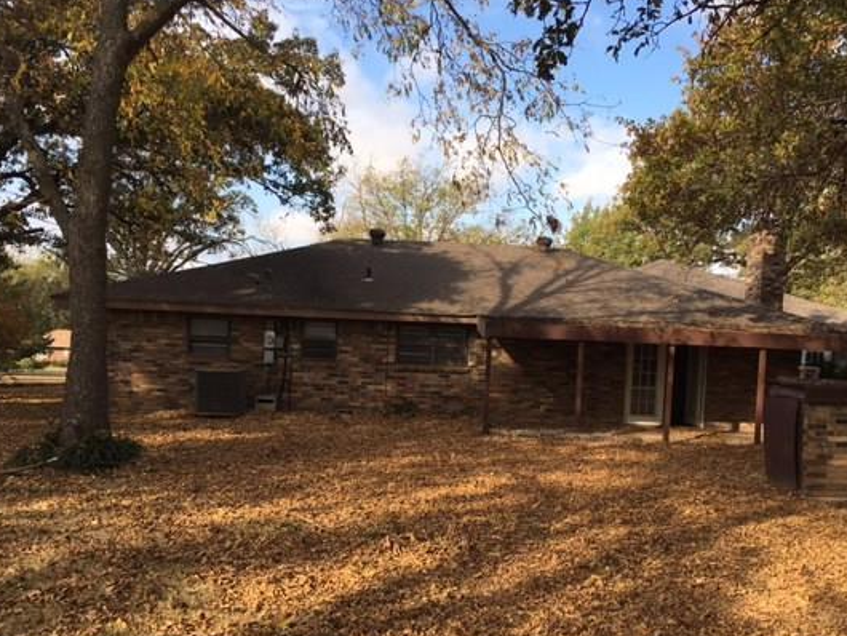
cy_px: 372
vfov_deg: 40.6
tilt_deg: -4.7
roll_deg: -3.3
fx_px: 857
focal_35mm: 35
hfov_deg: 52.4
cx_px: 489
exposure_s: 1/530
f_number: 2.2
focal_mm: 4.15
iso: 25
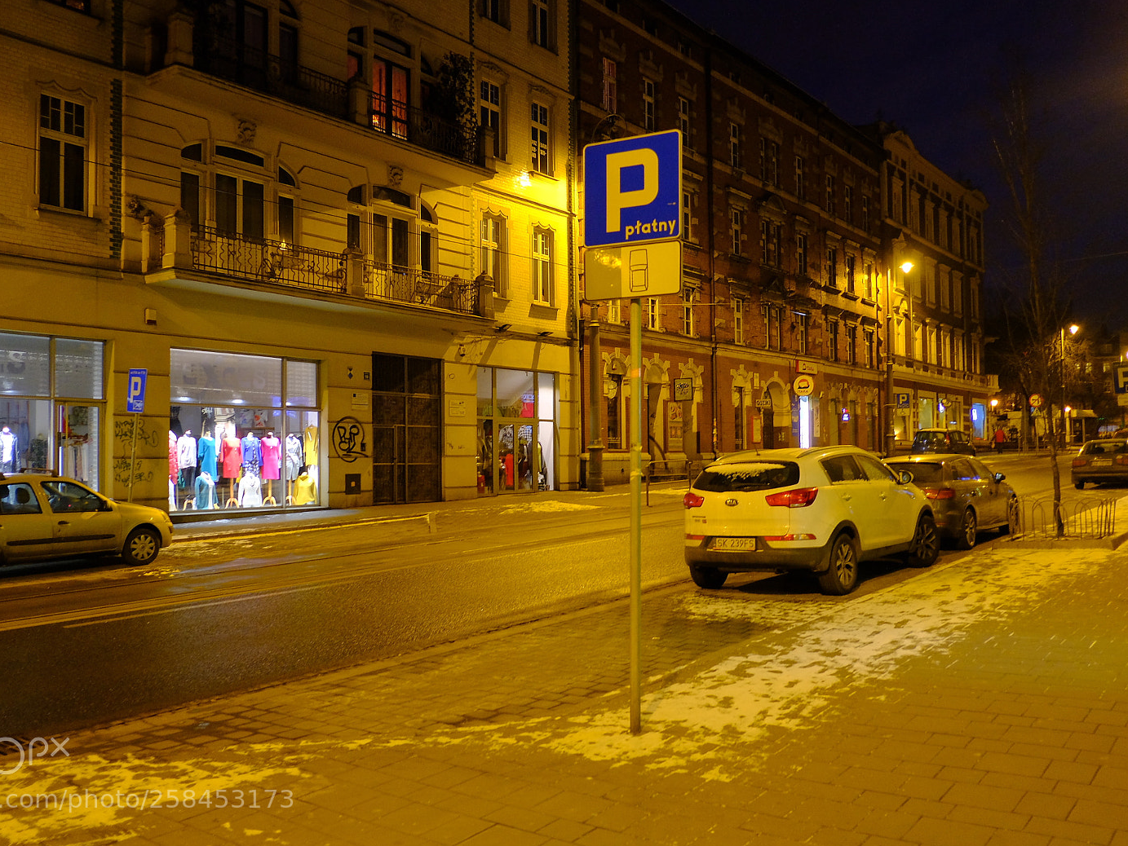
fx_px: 978
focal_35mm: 30
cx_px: 520
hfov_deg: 59.9
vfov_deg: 46.8
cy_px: 430
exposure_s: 1/30
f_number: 2
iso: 1250
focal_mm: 18
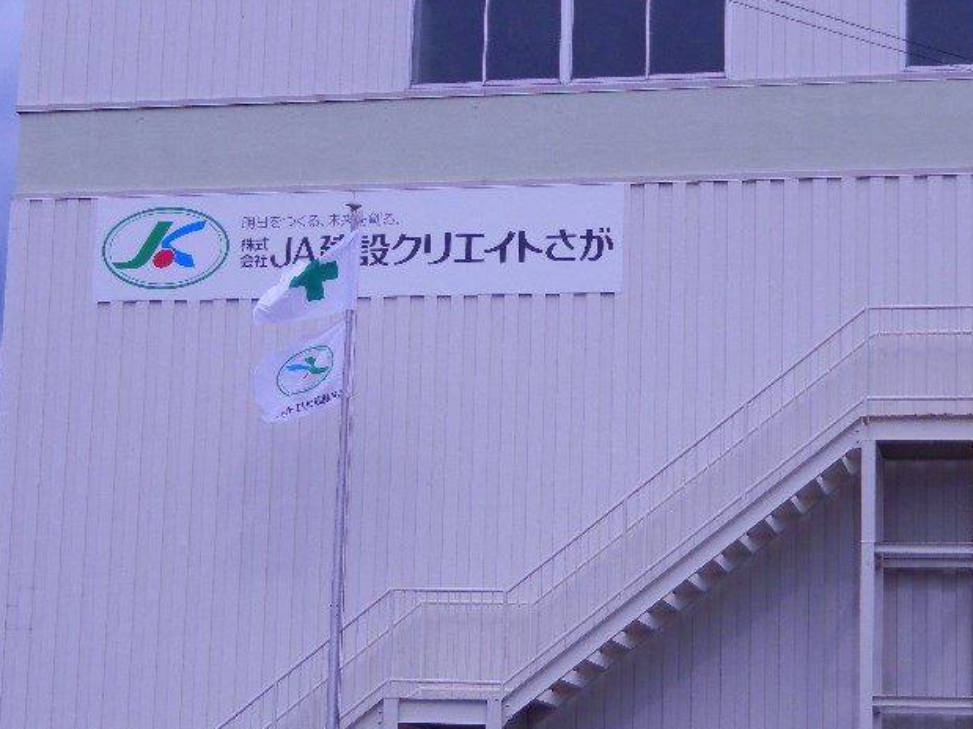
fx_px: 2529
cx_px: 511
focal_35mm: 90
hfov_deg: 21.8
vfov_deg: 16.4
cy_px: 451
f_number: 4.6
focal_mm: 10.4
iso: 125
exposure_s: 1/800
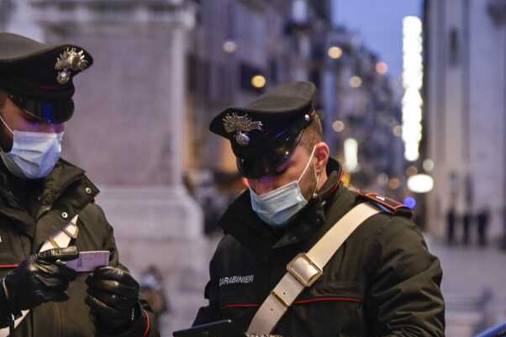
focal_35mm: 249
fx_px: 3499
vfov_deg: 5.5
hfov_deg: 8.3
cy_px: 226
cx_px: 138
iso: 2000
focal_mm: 150
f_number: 6.3
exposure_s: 1/50
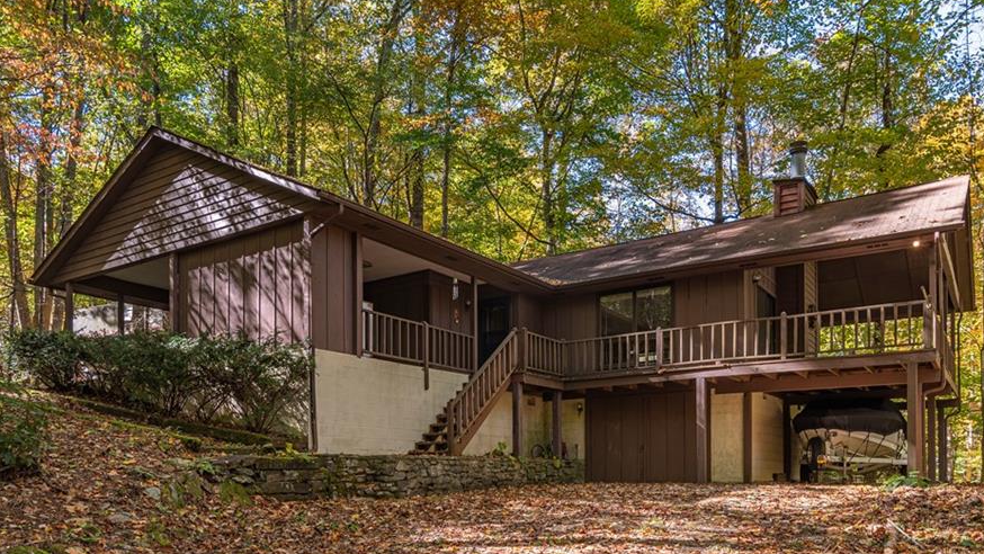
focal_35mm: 27
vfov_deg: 42.8
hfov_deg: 69.8
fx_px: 705
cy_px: 318
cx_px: 520
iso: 100
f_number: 8
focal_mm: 22
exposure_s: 1/100
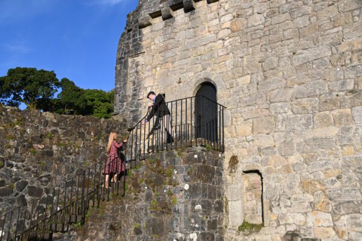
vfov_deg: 38.4
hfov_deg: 55.1
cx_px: 181
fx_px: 347
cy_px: 120
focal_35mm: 34
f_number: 6.3
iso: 100
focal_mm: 23
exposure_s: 1/320
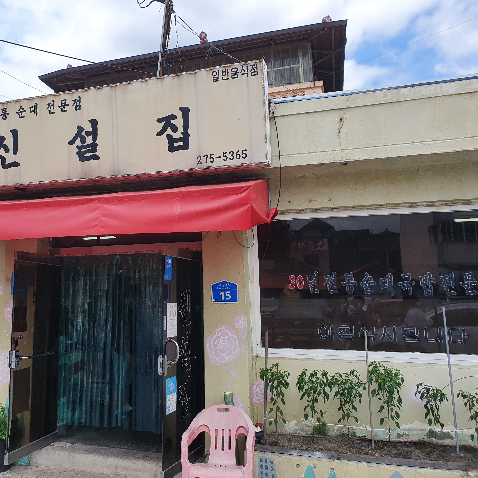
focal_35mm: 31
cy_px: 237
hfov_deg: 51.9
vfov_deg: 52.5
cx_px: 176
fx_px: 484
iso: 50
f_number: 2.4
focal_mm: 4.32
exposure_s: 1/1332
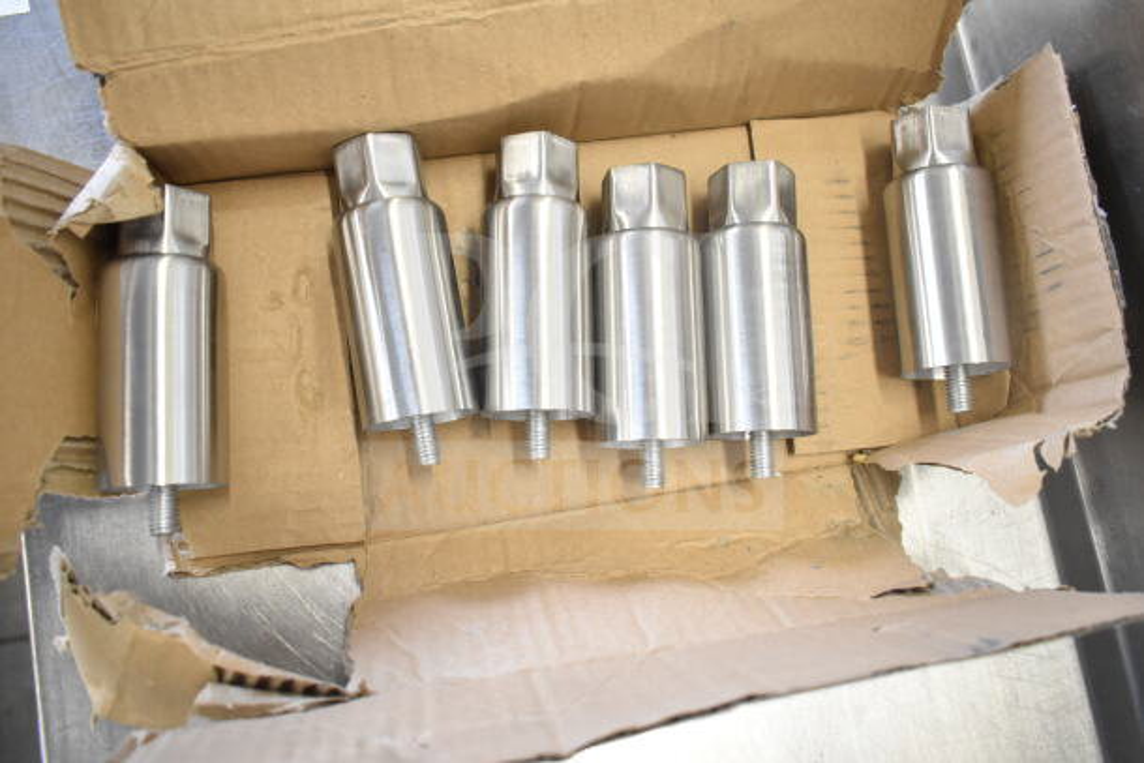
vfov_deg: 43.6
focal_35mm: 30
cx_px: 572
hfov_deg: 61.9
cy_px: 382
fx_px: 953
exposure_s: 1/80
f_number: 3.5
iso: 1600
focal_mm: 20
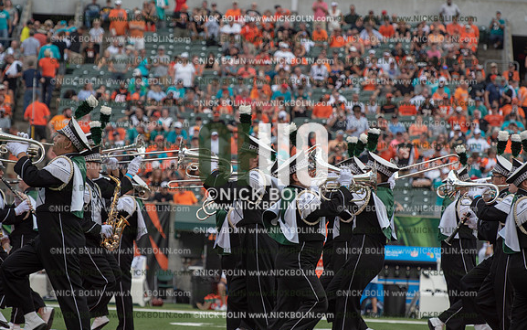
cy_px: 167
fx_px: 2945
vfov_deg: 6.4
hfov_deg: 10.2
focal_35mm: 205
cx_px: 263
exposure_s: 1/1250
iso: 400
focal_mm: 200
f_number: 5.6
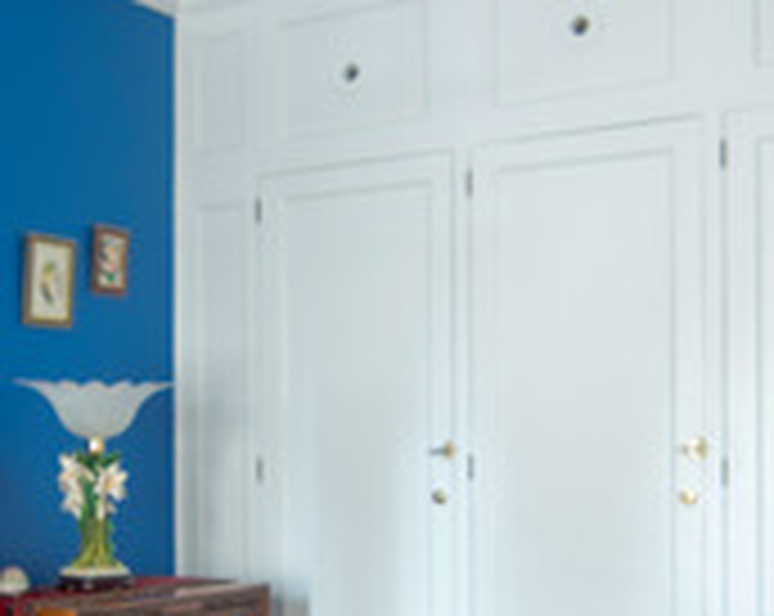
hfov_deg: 32.4
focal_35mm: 58
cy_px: 456
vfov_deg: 26.0
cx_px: 252
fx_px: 1321
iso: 100
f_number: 4.5
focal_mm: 11
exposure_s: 1.6
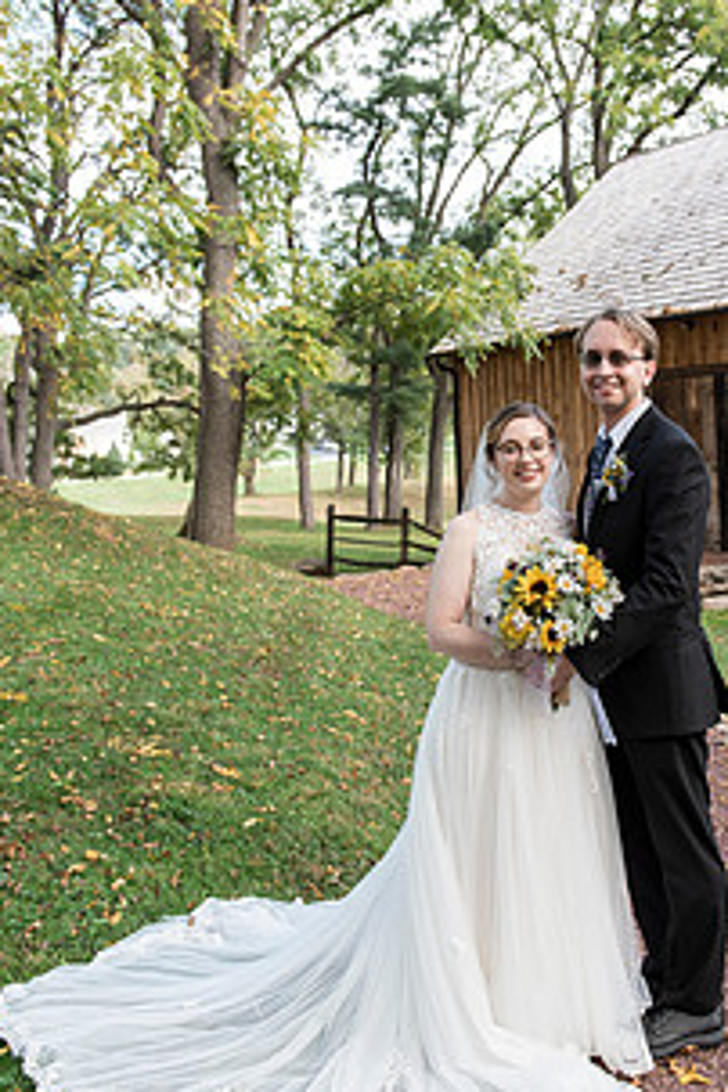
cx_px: 523
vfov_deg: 45.4
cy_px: 508
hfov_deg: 30.8
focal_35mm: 43
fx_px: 1304
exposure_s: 1/500
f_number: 4
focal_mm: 29
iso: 400
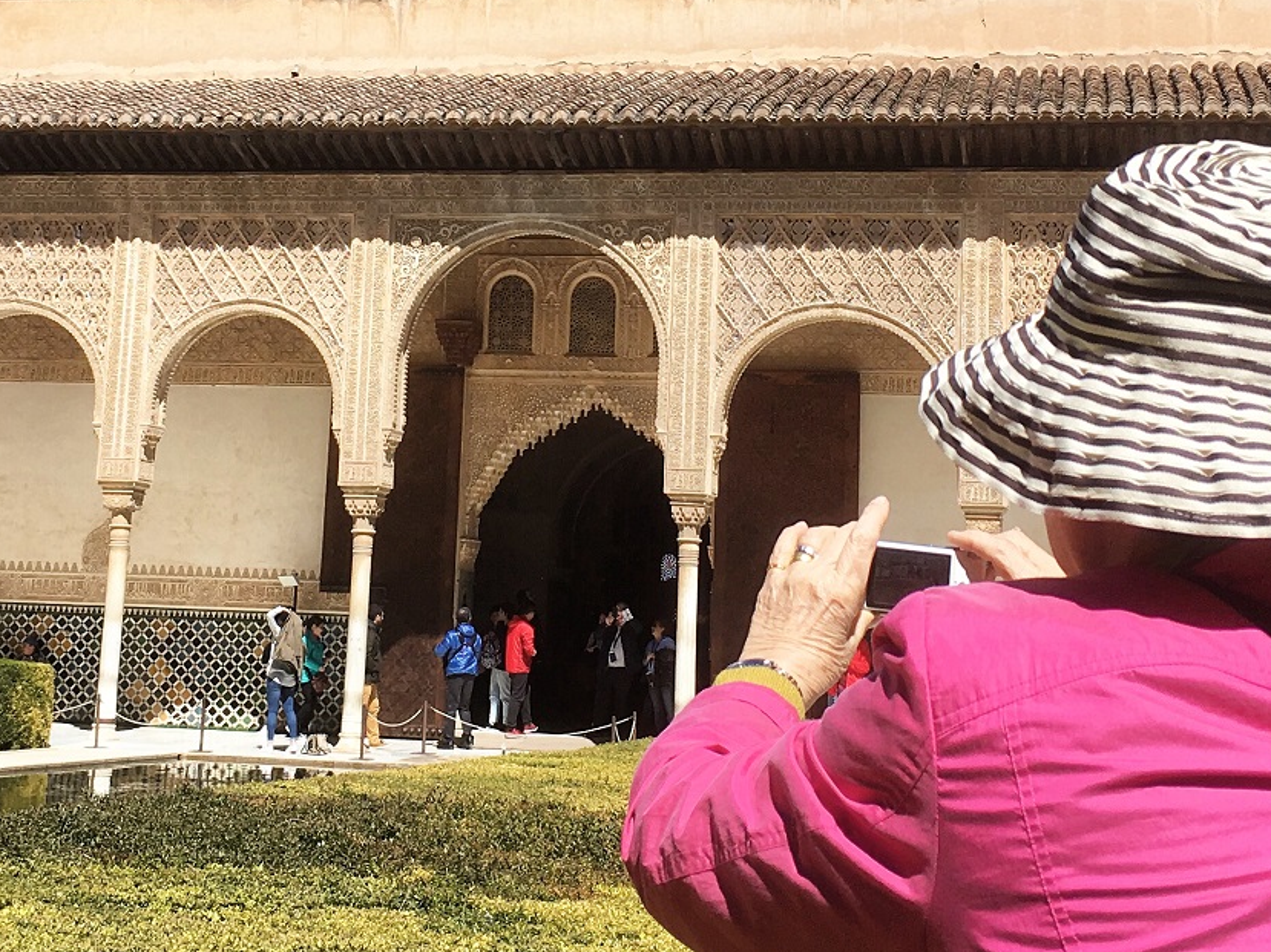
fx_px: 2312
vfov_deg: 22.9
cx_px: 563
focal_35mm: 63
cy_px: 193
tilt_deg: +10.5
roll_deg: -3.1
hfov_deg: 30.7
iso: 25
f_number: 2.2
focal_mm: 4.15
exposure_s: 1/1570
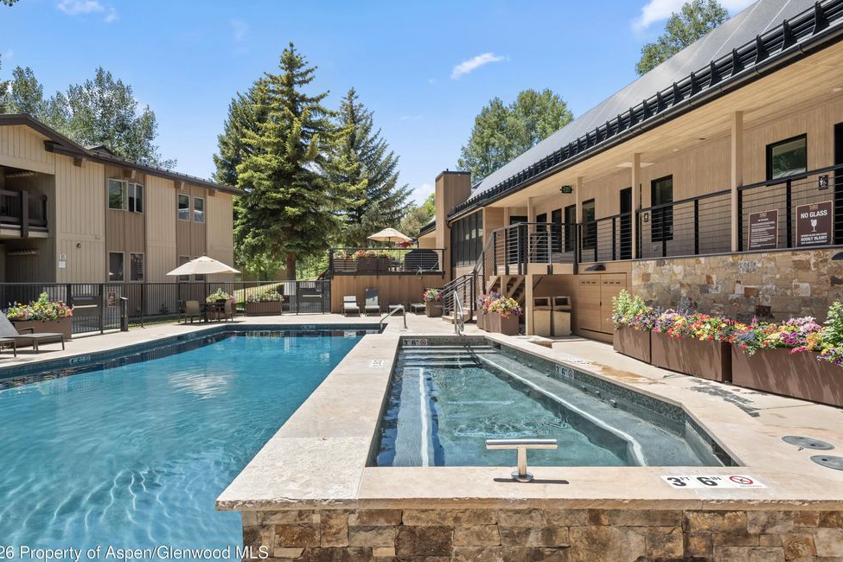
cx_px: 406
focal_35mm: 21
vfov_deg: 59.5
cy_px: 284
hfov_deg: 81.2
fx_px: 492
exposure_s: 1/500
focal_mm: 20
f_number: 7.1
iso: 320
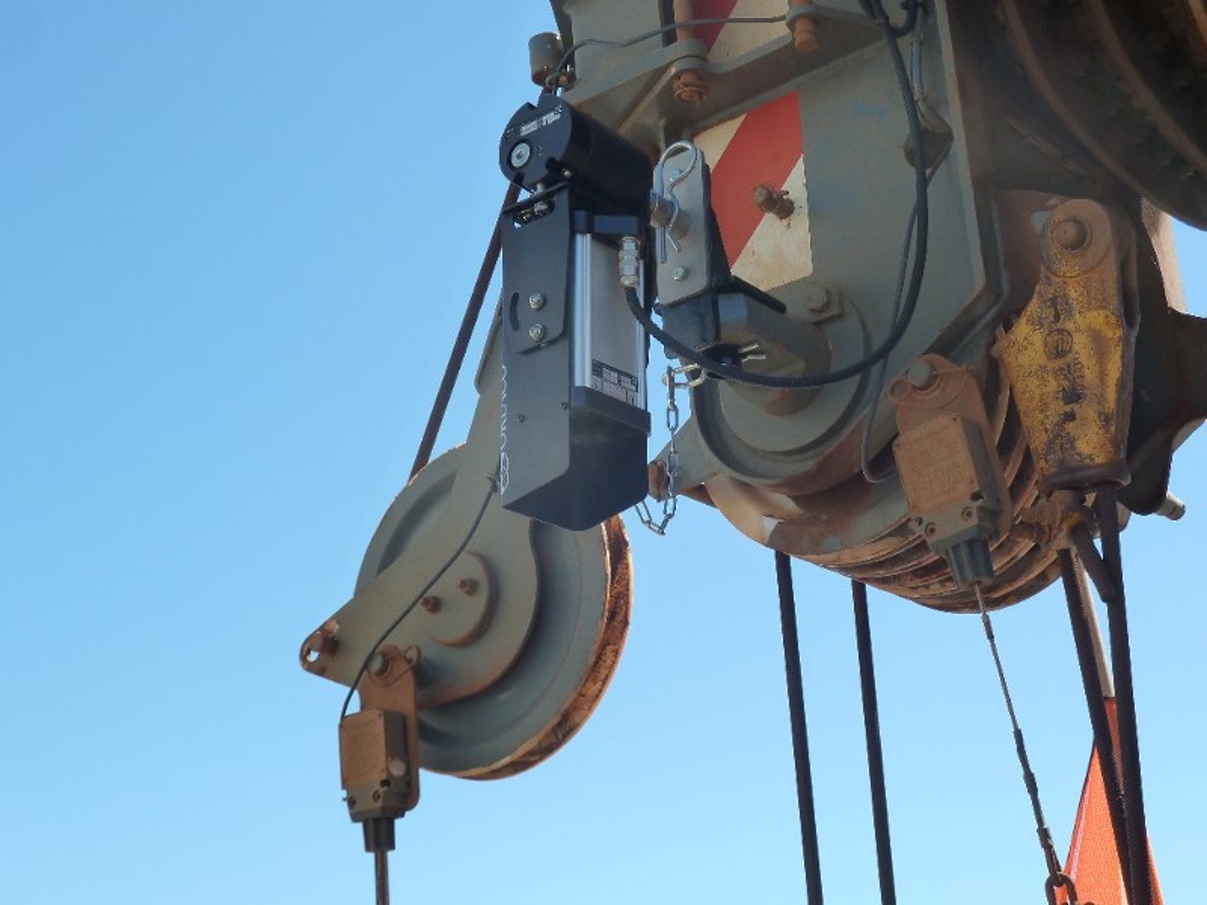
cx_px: 604
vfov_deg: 24.8
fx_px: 2057
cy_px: 452
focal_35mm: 59
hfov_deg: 32.7
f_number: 3.9
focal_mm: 9.7
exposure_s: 1/400
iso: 125
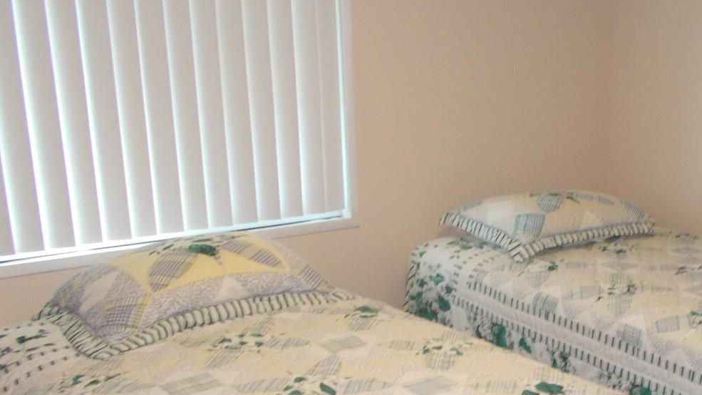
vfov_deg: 25.8
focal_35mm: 46
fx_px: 856
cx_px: 553
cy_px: 263
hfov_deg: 42.7
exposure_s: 1/25
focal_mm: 4.6
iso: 200
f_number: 3.2
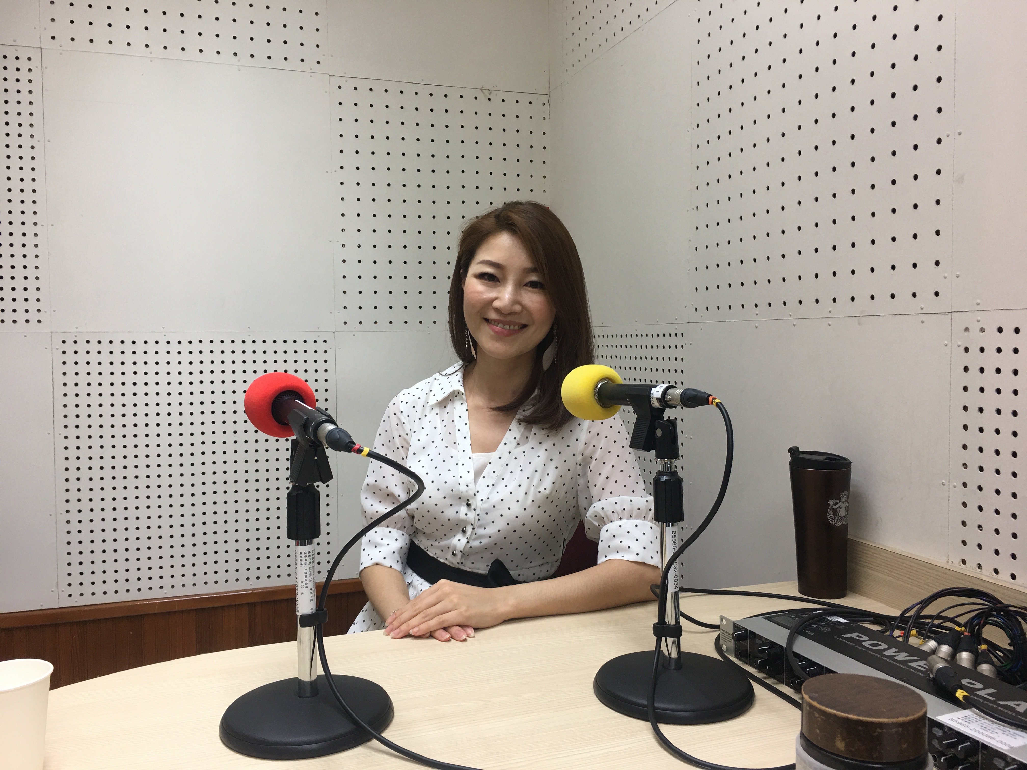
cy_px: 385
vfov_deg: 48.2
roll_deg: +0.8
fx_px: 860
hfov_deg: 61.7
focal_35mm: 29
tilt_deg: -1.6
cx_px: 514
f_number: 2.2
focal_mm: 4.15
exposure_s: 1/30
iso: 25
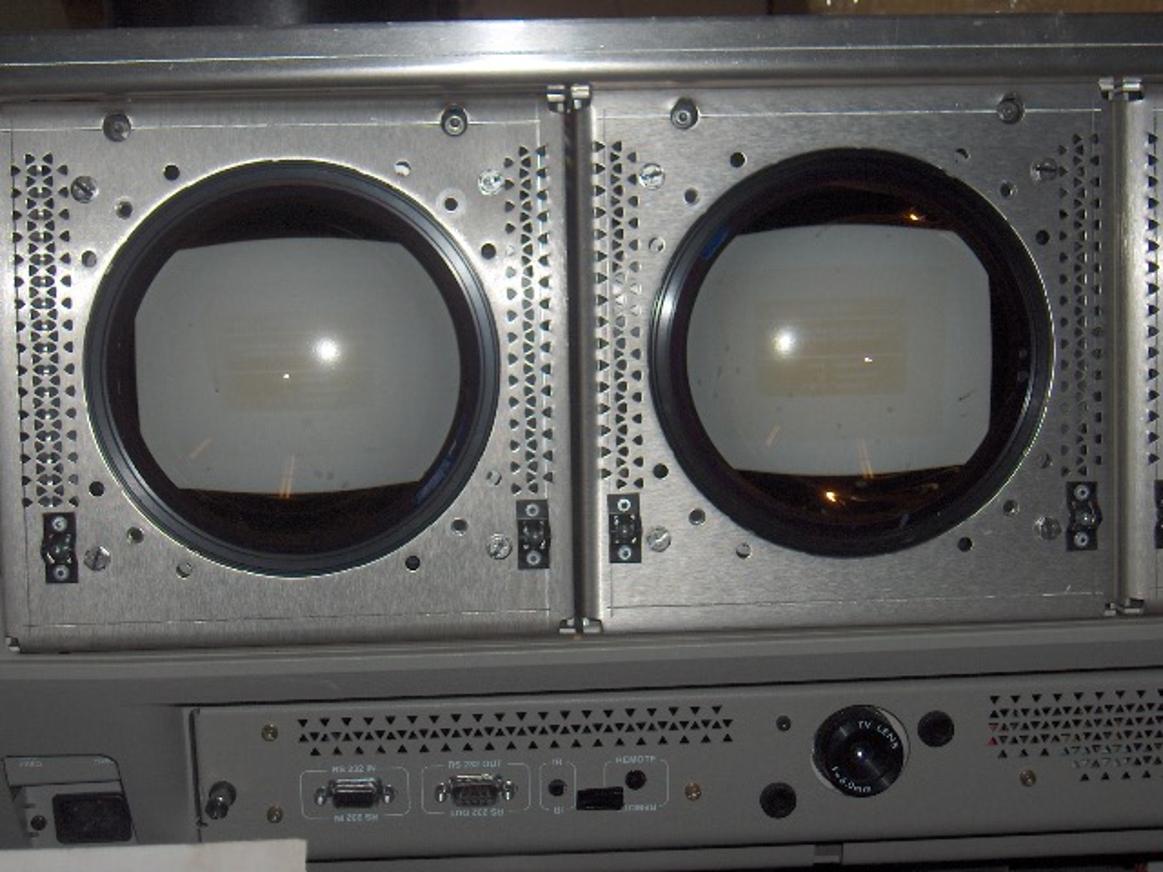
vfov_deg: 26.6
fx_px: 1848
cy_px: 436
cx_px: 582
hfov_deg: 34.9
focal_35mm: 55
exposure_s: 1/90
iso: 100
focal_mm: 11.4
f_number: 3.2
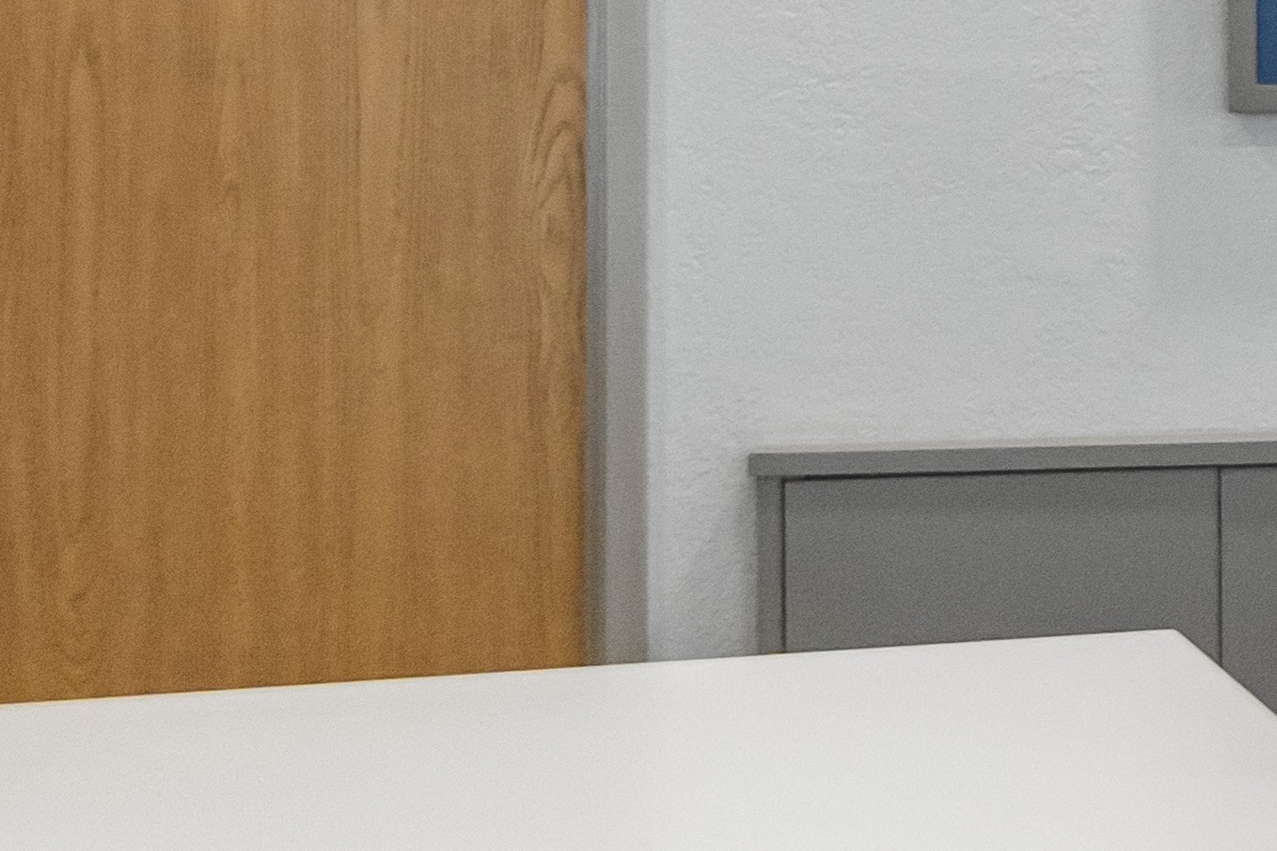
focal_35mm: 113
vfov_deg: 12.0
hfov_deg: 15.7
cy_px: -21
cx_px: 2241
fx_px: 4008
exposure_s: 1/160
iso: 1000
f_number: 4
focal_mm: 18
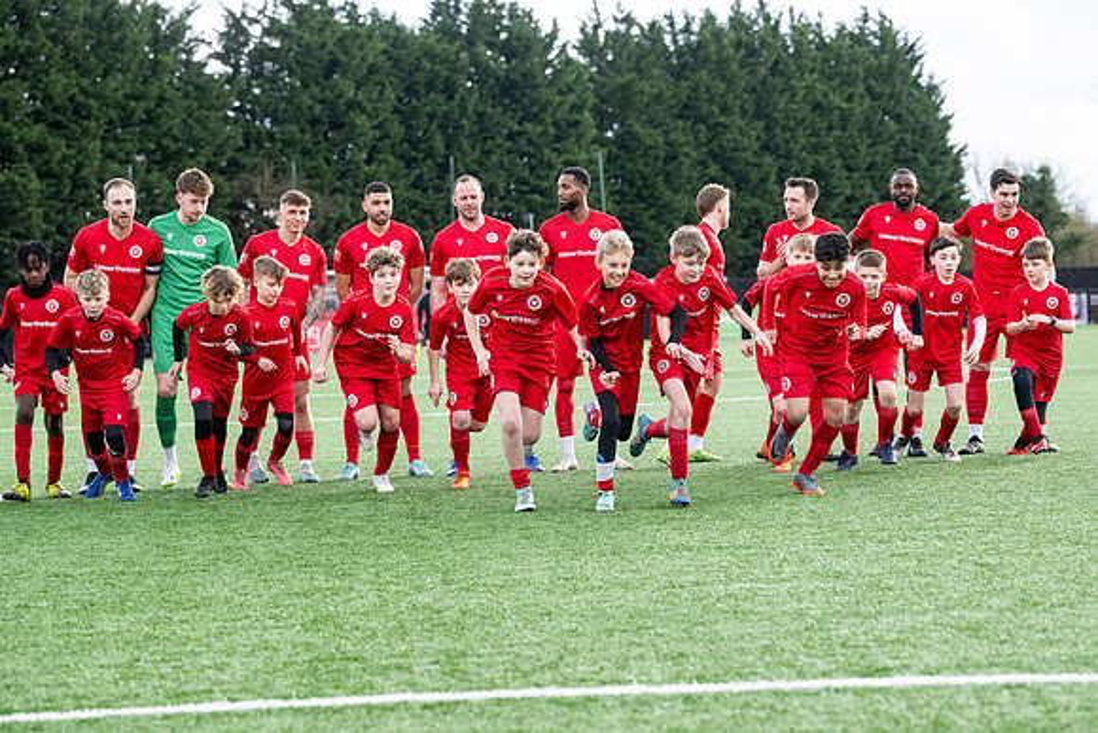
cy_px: 364
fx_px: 2800
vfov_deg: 14.9
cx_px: 570
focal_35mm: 92
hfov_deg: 22.2
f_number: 4
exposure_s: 1/1250
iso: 800
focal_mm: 88
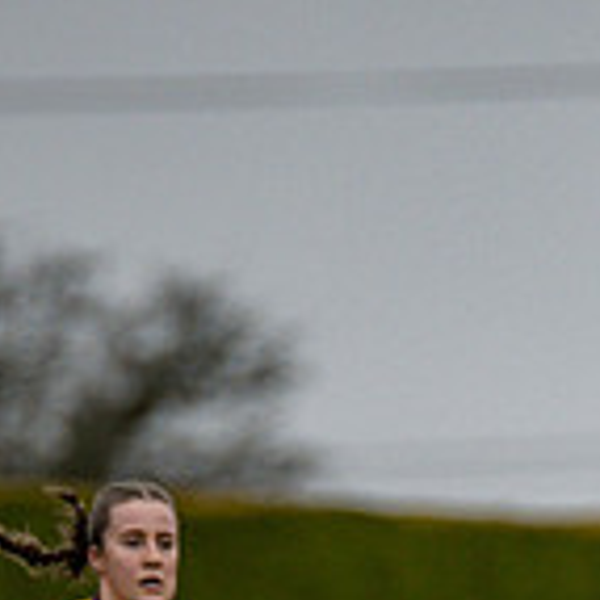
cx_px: 996
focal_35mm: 1653
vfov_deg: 1.1
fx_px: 32415
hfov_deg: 1.1
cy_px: 1172
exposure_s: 1/1000
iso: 450
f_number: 2.8
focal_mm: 300
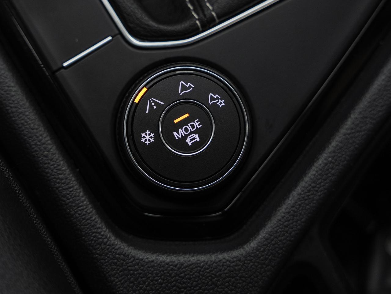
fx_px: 713
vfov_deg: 23.2
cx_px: 182
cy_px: 122
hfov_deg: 30.6
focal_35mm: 63
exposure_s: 1/50
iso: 800
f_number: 4
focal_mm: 46.9
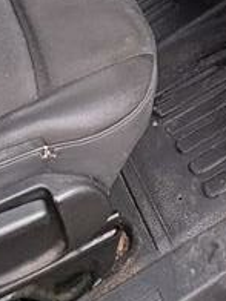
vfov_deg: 21.2
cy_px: -230
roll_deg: -6.3
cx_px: 101
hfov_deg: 22.9
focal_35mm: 64
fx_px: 557
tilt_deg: -14.4
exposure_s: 1/332
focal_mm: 2.22
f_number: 2.2
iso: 40
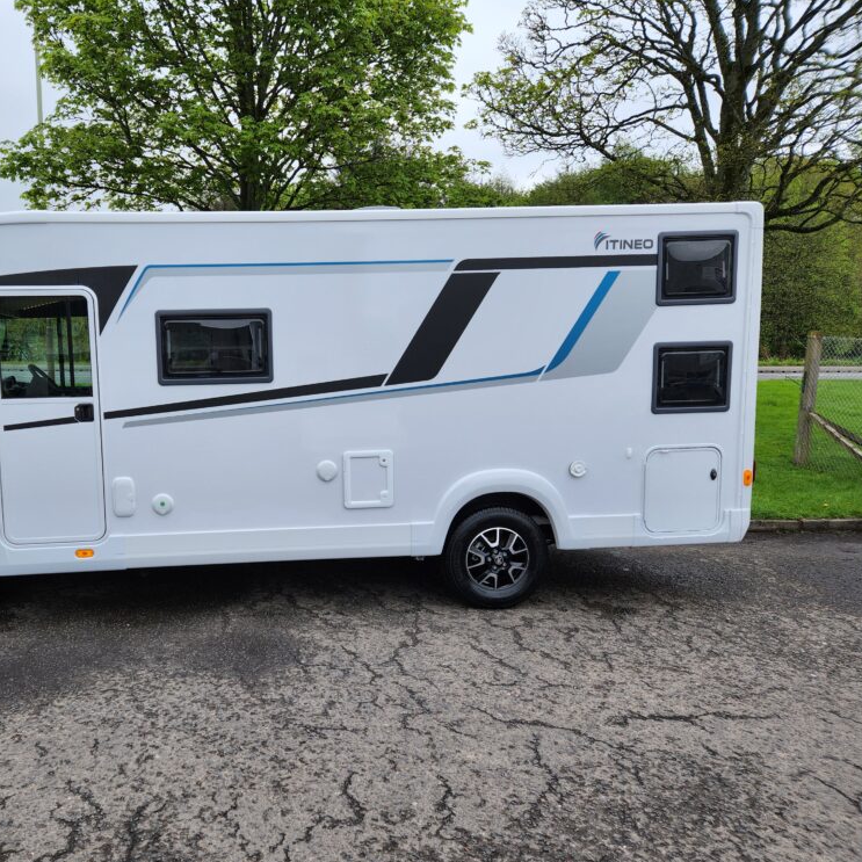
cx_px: 278
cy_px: 443
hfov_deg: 55.9
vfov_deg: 57.3
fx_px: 789
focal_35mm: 28
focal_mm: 5.4
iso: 20
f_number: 1.8
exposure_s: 1/650
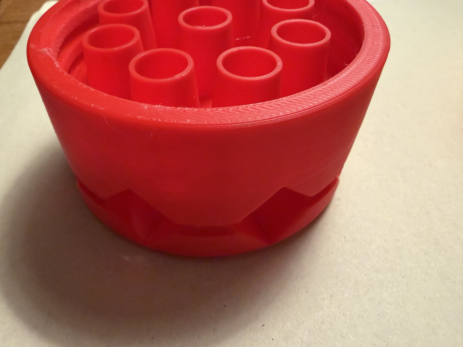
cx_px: 232
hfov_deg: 67.3
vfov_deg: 53.1
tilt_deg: -46.3
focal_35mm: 26
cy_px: 174
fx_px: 348
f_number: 2.2
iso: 400
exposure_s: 1/59
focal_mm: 2.22
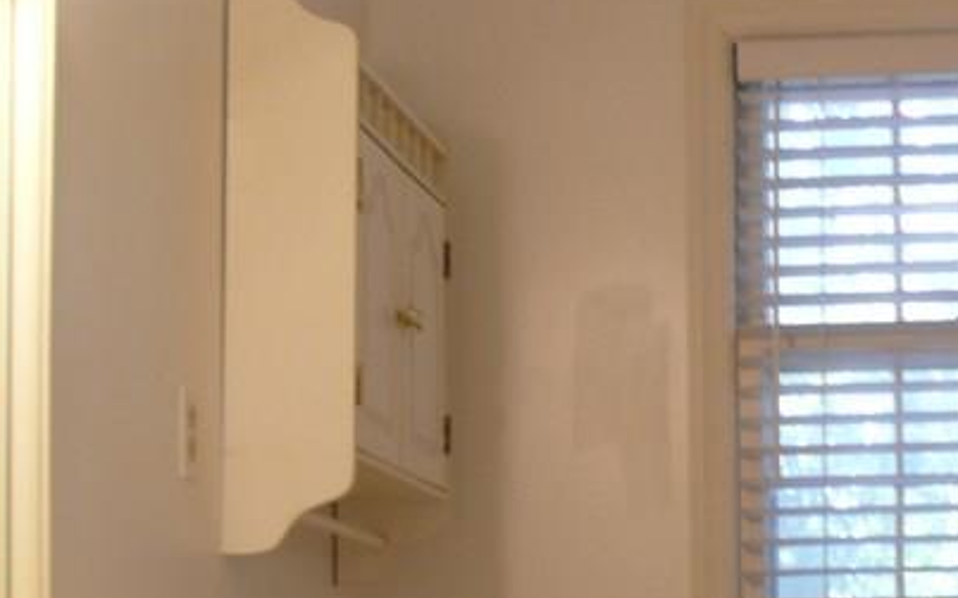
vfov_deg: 12.7
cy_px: 748
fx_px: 2610
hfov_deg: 20.7
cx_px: 665
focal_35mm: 100
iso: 125
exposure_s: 1/30
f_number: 2.8
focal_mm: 7.7
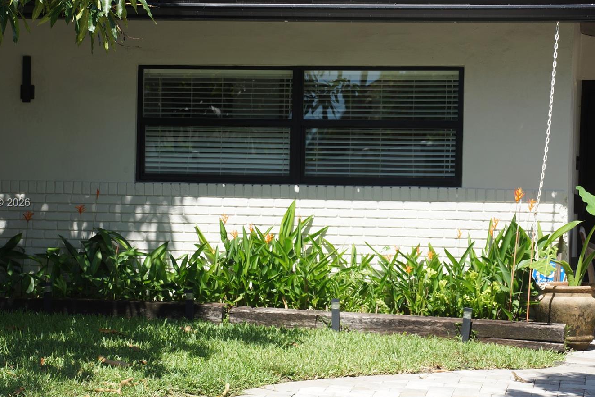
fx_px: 2098
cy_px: 203
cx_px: 250
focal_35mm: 127
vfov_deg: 10.8
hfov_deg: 16.1
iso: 100
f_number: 7.1
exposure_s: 1/250
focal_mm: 70
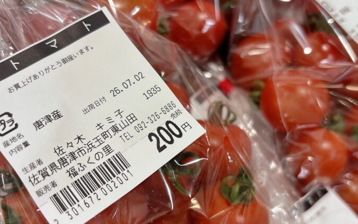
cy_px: 106
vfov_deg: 32.8
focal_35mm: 39
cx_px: 183
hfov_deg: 50.4
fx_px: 381
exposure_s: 1/60
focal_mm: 5.96
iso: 80
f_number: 1.6
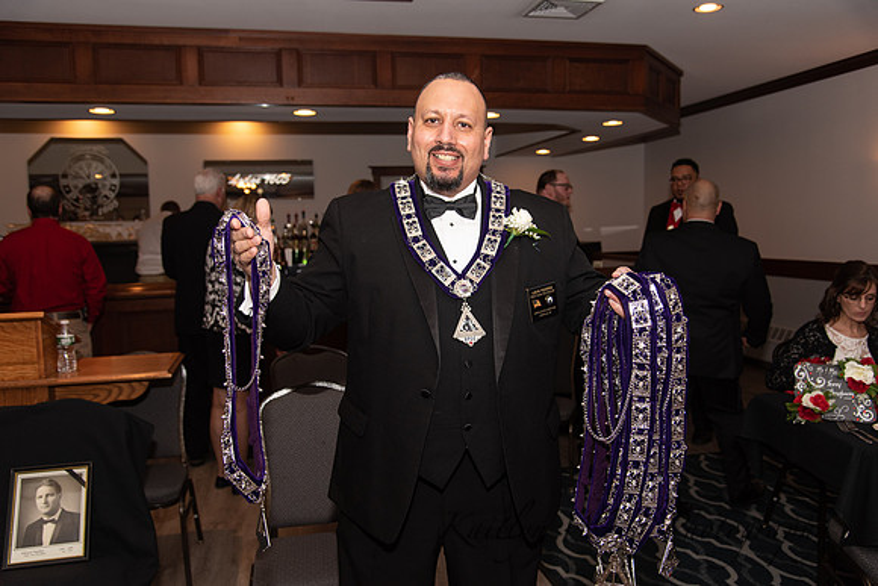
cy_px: 293
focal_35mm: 30
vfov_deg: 43.6
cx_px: 439
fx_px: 732
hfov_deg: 61.9
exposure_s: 1/200
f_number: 4
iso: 800
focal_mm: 30
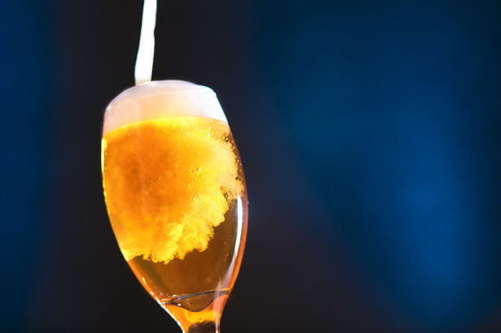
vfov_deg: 18.2
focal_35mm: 75
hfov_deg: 27.0
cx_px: 250
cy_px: 166
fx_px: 1043
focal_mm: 50
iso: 160
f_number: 1.6
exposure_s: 1/4000
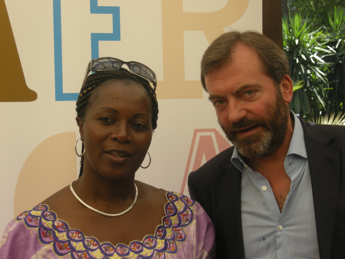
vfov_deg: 17.0
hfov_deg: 22.5
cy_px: 130
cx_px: 172
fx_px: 867
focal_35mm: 87
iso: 64
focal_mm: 18.6
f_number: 6
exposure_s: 1/86.6
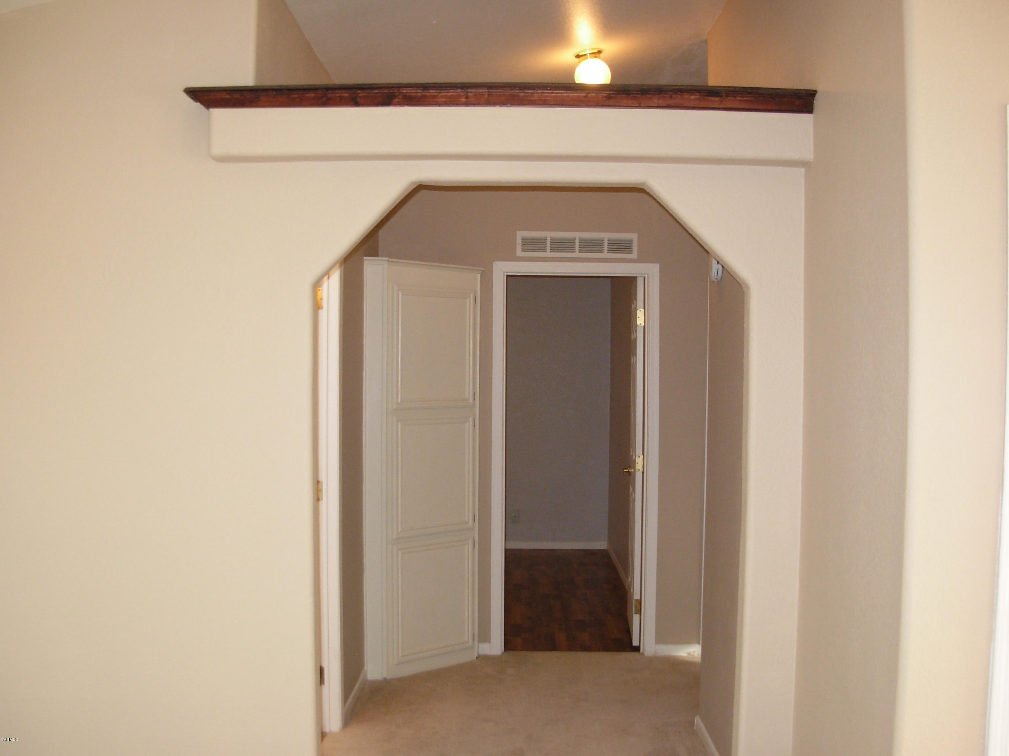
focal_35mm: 39
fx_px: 1137
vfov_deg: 36.8
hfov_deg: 47.9
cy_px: 376
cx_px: 503
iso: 163
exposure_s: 1/46.5
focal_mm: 6.3
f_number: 2.9
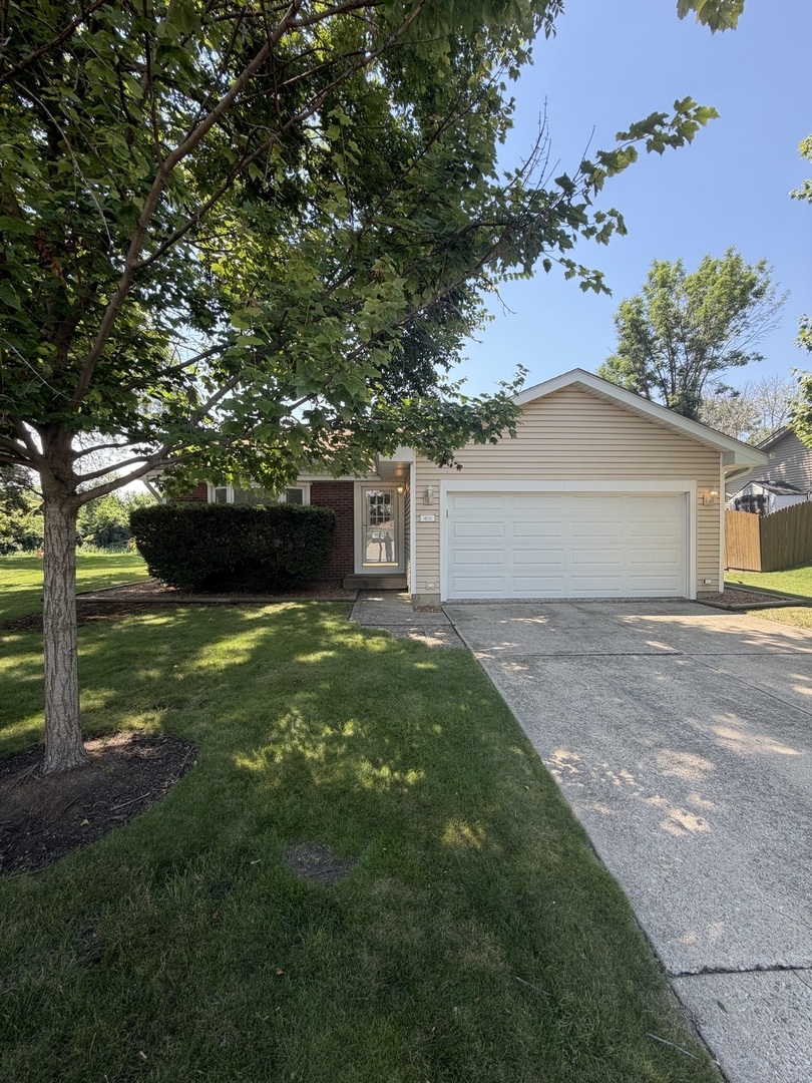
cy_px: 542
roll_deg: +0.5
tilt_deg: -0.1
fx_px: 438
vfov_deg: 102.1
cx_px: 406
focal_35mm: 14
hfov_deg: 85.7
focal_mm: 2.22
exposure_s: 1/333
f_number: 2.2
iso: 50
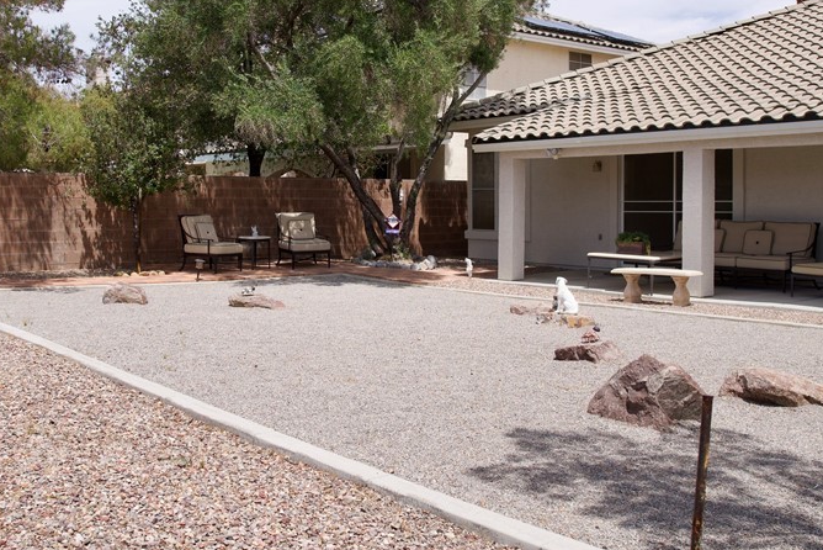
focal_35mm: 39
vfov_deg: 34.1
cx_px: 341
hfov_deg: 49.3
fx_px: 892
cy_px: 210
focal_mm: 16
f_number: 5
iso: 100
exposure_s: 1/640
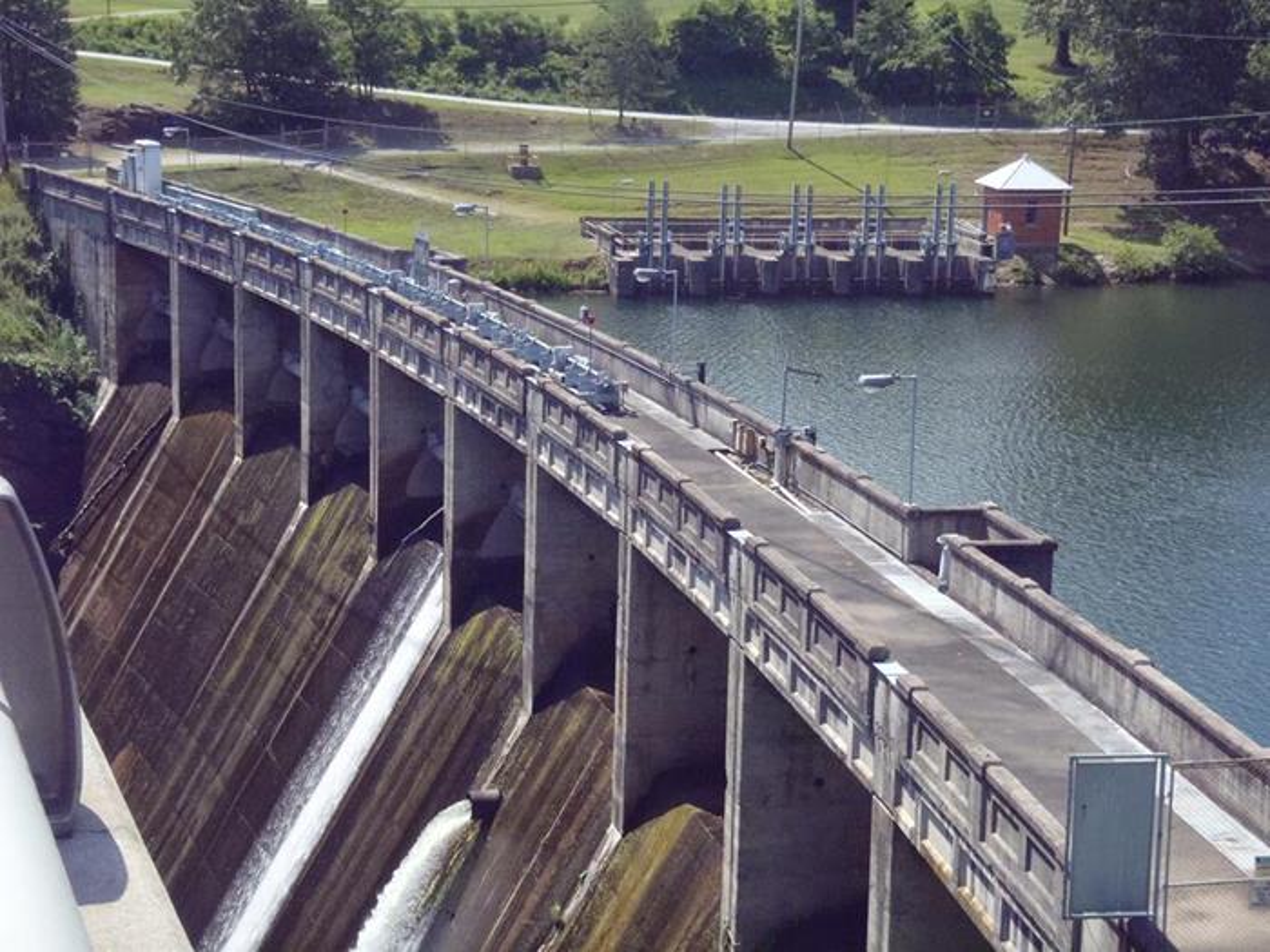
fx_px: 2348
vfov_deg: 22.9
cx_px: 635
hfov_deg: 30.3
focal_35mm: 64
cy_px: 476
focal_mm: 11.43
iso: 400
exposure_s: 1/125
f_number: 14
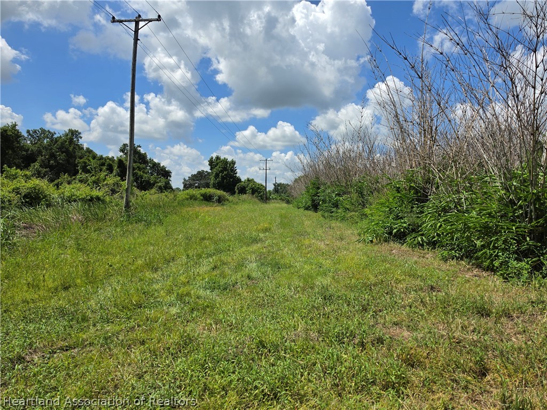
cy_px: 205
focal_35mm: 23
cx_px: 274
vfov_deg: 58.9
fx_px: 363
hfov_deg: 73.9
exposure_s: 1/7939
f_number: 1.4
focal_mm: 6.5
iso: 40
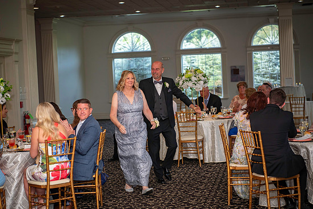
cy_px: 107
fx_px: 644
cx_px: 151
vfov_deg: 18.4
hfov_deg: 27.3
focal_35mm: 74
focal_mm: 70
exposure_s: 1/125
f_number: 3.2
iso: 400
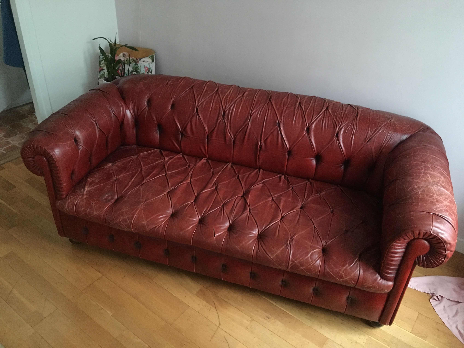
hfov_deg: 61.7
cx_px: 232
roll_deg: -3.8
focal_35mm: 29
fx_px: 389
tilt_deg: -33.6
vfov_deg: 48.2
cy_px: 174
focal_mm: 4.15
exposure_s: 1/17
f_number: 2.2
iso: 400
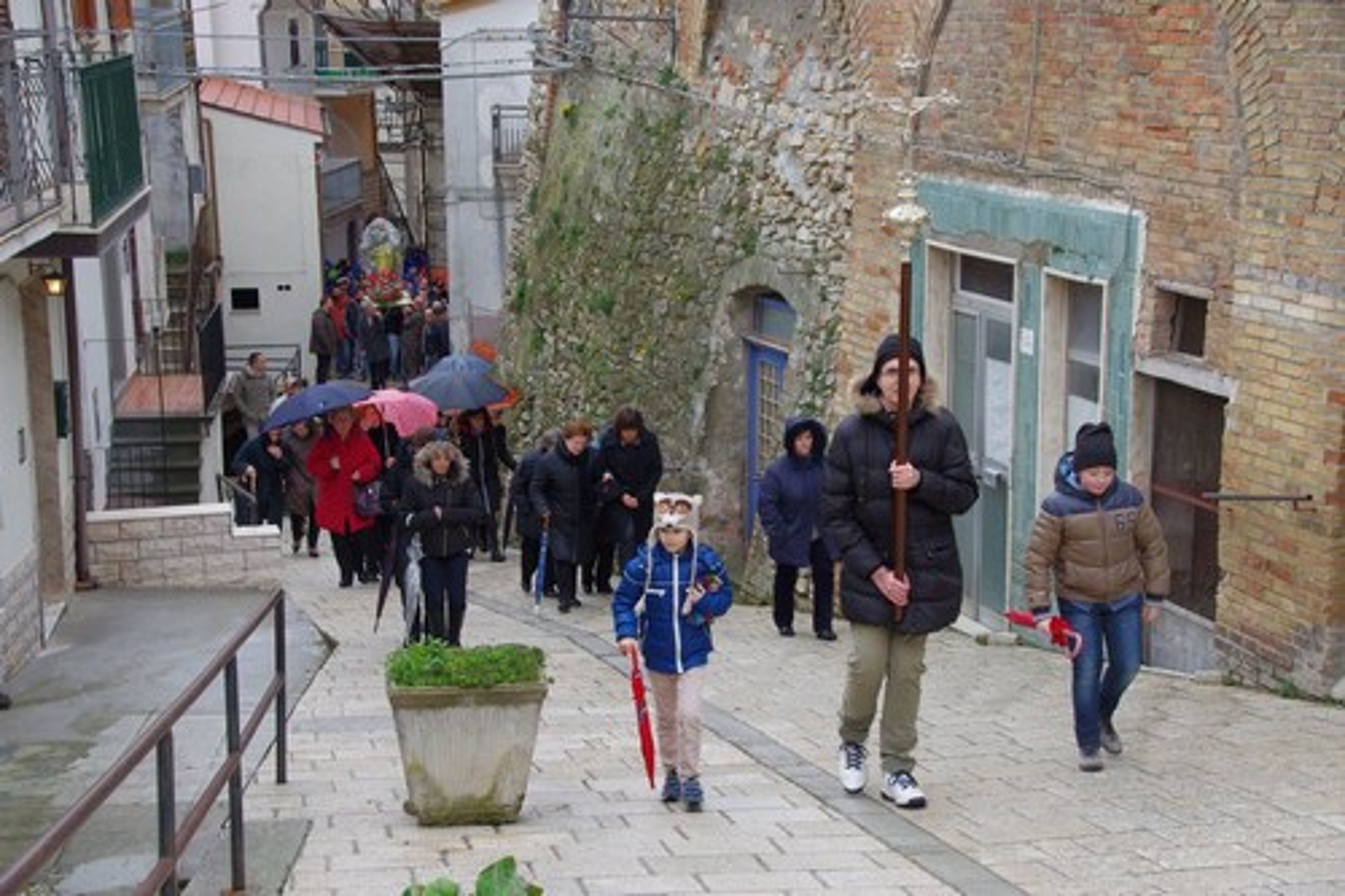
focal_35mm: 64
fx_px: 2409
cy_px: 448
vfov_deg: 21.1
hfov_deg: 31.2
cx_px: 672
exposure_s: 1/250
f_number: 8
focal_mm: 43
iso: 1000
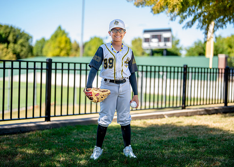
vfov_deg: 23.3
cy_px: 78
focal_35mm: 61
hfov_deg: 32.3
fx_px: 404
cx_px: 120
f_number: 1.2
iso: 100
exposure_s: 1/1600
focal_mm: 50
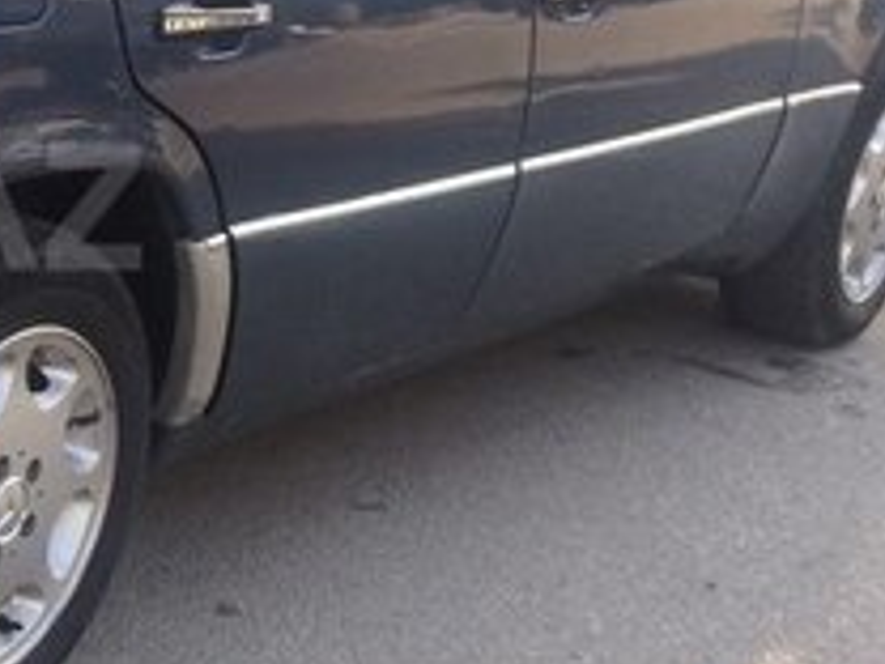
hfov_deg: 19.5
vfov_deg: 16.0
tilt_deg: -15.8
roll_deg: -6.1
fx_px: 2352
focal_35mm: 92
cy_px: 206
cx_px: -294
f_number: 2.2
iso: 32
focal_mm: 4.15
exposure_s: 1/311
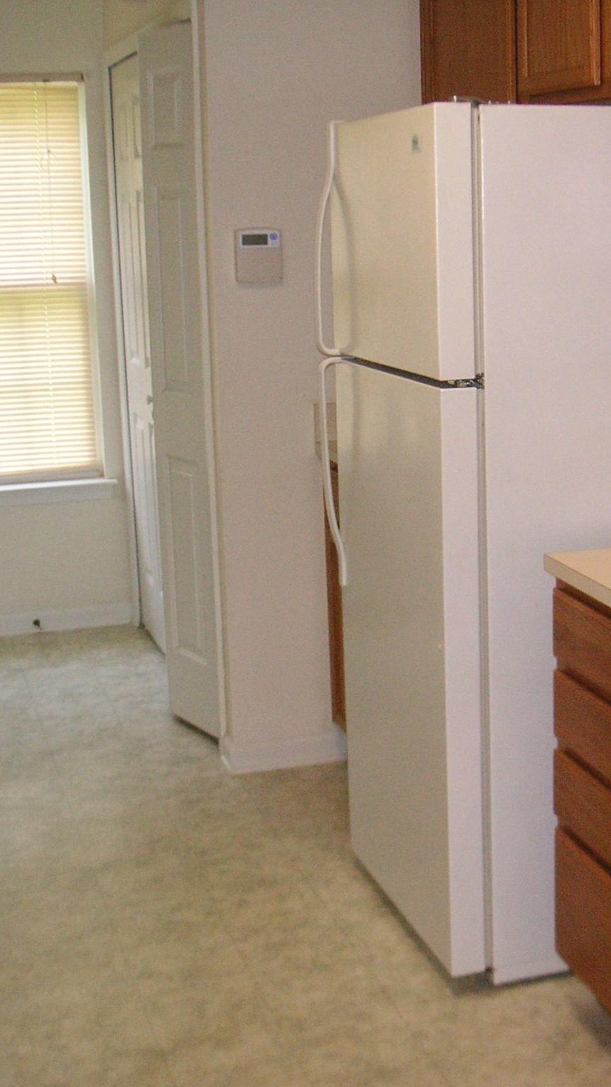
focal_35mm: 54
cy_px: 542
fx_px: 1555
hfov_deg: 22.0
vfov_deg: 38.5
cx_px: 477
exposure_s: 1/90
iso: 160
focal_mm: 6.1
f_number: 2.8
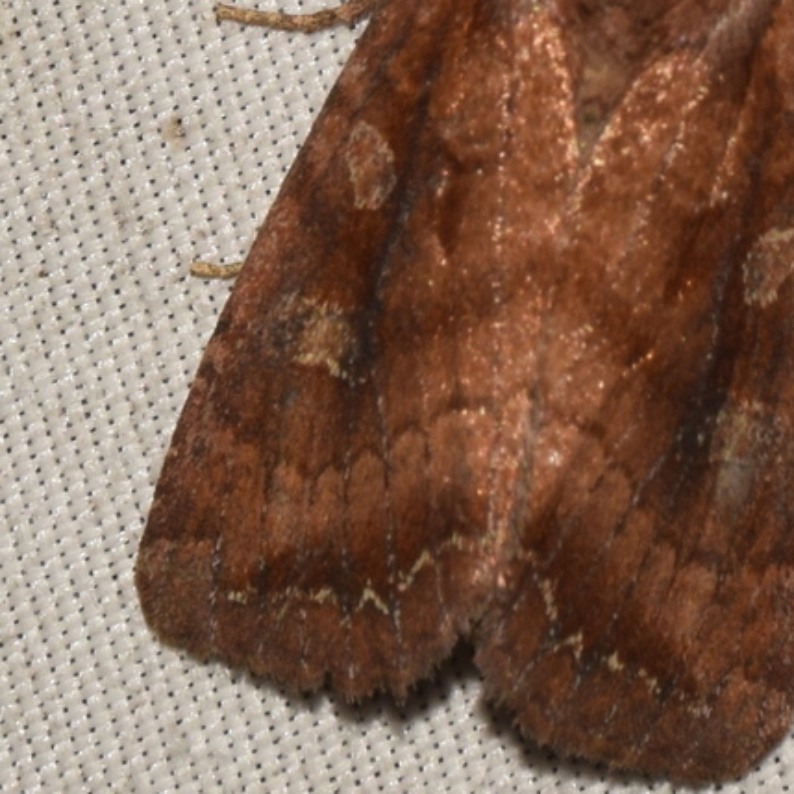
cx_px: 555
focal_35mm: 399
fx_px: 10354
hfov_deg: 4.4
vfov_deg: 4.4
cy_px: 226
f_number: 14
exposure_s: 1/160
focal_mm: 140
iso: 200
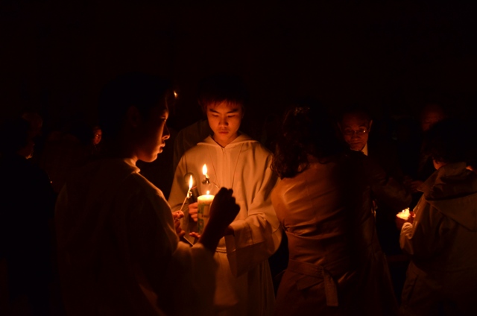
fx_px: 357
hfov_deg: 67.5
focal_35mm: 27
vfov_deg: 47.7
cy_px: 158
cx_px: 238
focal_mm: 18
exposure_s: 1/30
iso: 1400
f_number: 3.5
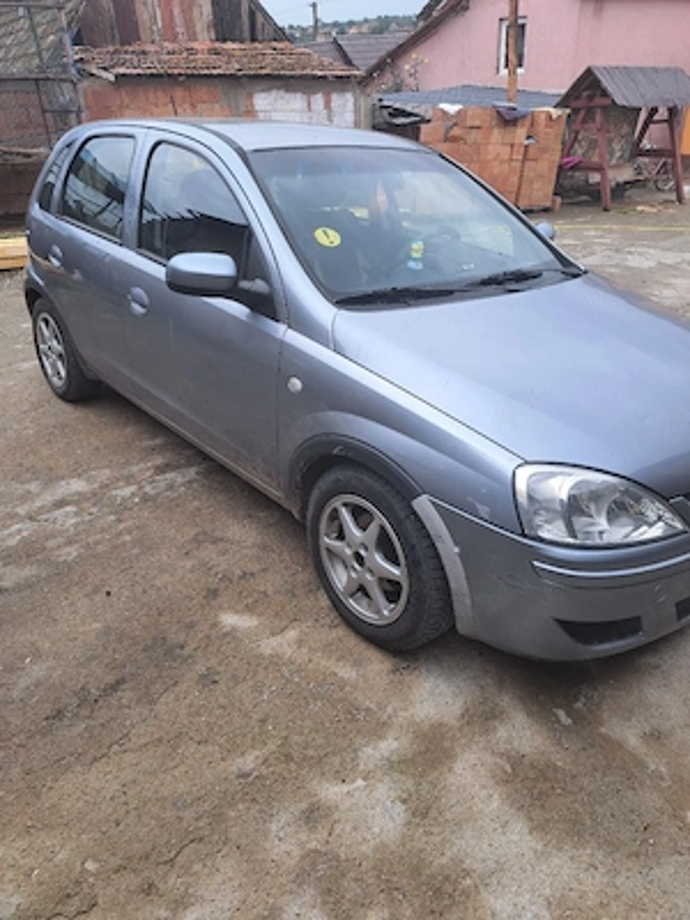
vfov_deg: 71.6
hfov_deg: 56.8
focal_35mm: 24
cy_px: 460
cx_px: 345
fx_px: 638
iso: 50
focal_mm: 5.23
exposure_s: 1/100
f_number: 1.8
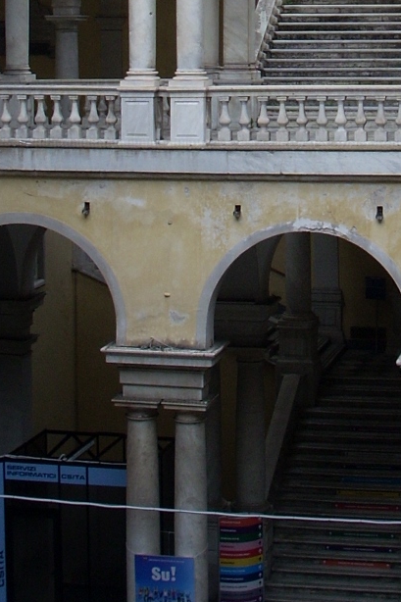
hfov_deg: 14.5
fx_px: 1571
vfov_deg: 20.9
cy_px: -16
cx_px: 296
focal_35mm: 94
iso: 64
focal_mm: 6.2
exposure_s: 1/125
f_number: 2.8
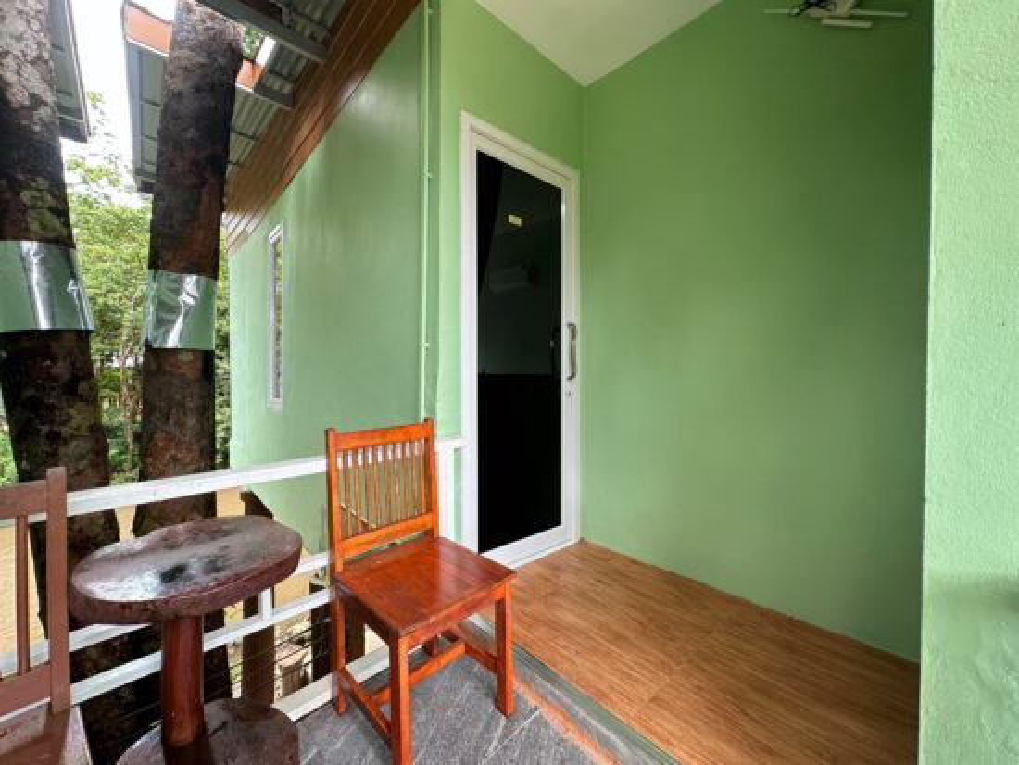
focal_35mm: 14
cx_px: 510
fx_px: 412
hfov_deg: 102.0
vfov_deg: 85.7
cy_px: 382
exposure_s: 1/77
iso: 125
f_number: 2.2
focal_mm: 2.22
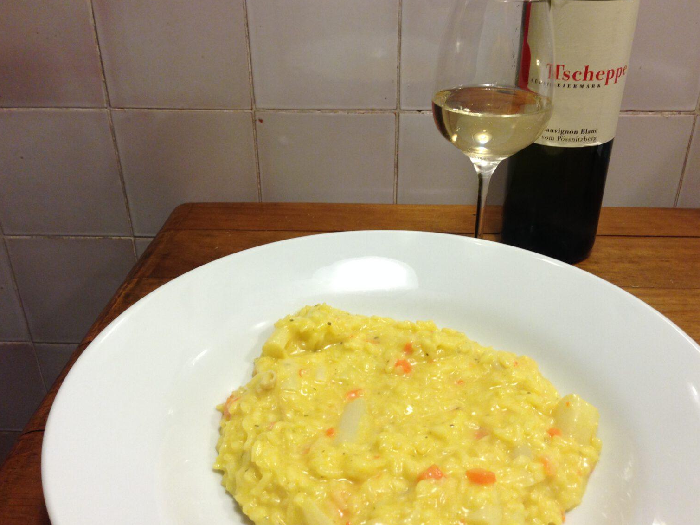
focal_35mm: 35
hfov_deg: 52.6
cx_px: 359
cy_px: 259
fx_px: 708
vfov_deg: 40.7
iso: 100
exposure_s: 1/20
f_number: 2.4
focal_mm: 4.12
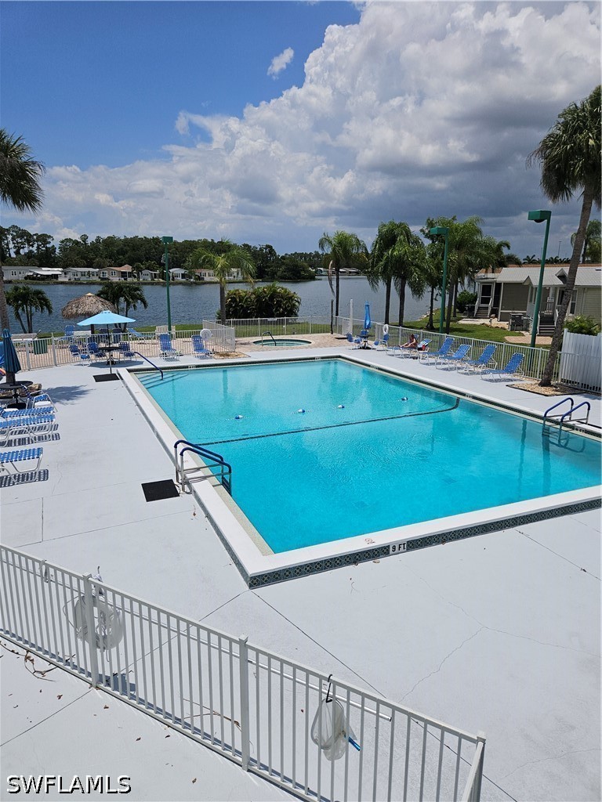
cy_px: 401
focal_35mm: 23
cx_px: 301
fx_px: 533
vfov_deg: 73.9
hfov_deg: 58.9
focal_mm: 5.4
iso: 25
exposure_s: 1/6167
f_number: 1.8
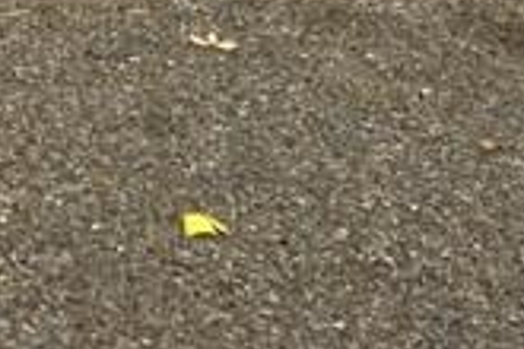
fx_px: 2722
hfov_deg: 10.2
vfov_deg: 6.5
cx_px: -518
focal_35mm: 187
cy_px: -809
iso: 25
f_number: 2.2
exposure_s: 1/2331
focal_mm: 4.15
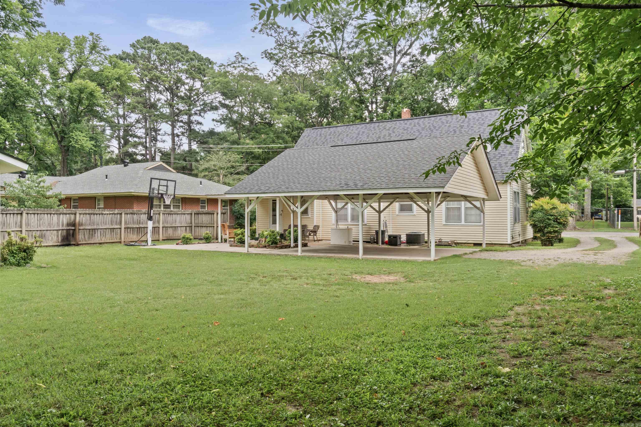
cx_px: 320
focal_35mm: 27
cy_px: 214
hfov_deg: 67.4
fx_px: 481
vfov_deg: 47.9
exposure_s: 1/25
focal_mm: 18
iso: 250
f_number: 9
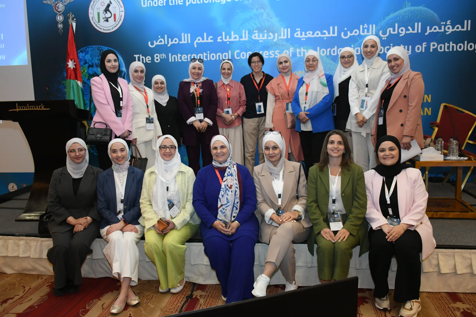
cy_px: 158
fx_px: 397
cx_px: 238
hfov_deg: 61.9
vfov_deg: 43.6
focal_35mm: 30
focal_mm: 20
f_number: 3.5
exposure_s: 1/125
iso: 1600
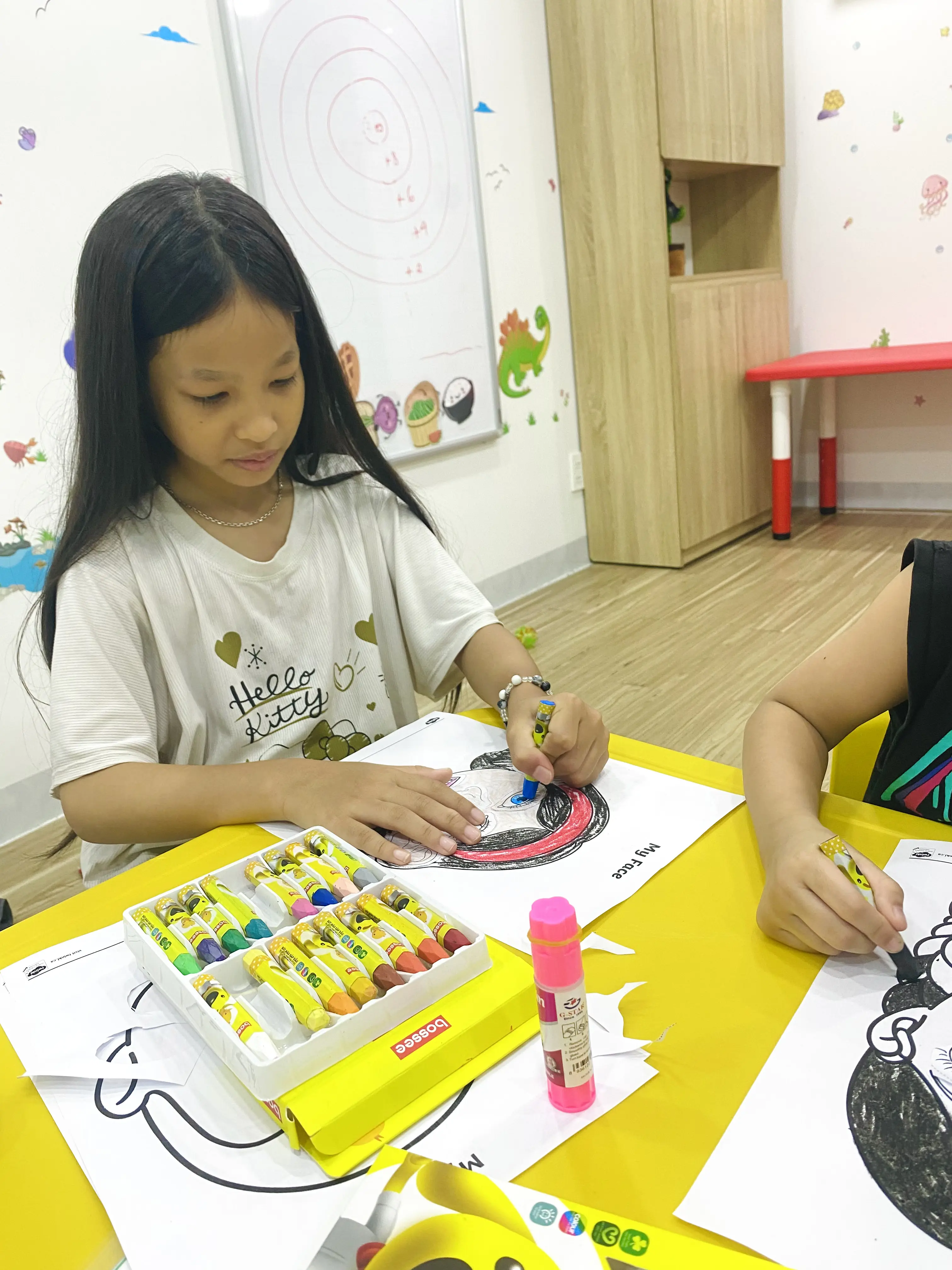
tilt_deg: -15.8
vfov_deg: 67.3
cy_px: 635
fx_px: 953
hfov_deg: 53.1
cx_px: 476
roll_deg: +6.8
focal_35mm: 26
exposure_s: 1/50
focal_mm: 4.25
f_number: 1.8
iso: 64
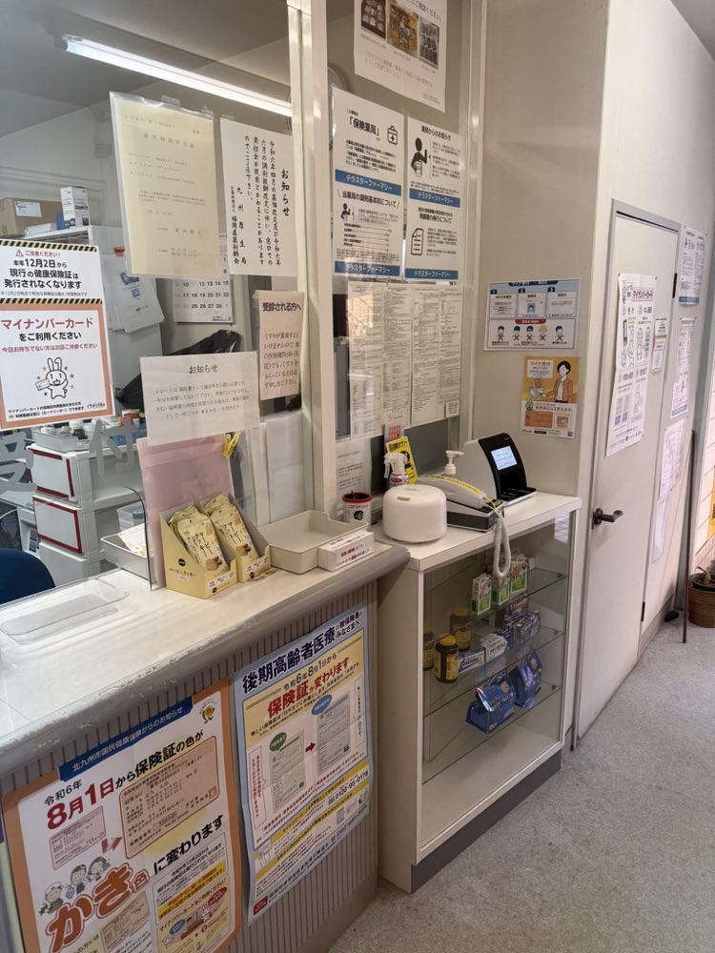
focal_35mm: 24
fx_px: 661
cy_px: 476
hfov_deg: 56.8
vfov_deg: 71.6
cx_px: 358
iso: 125
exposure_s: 1/120
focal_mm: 6.76
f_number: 1.78
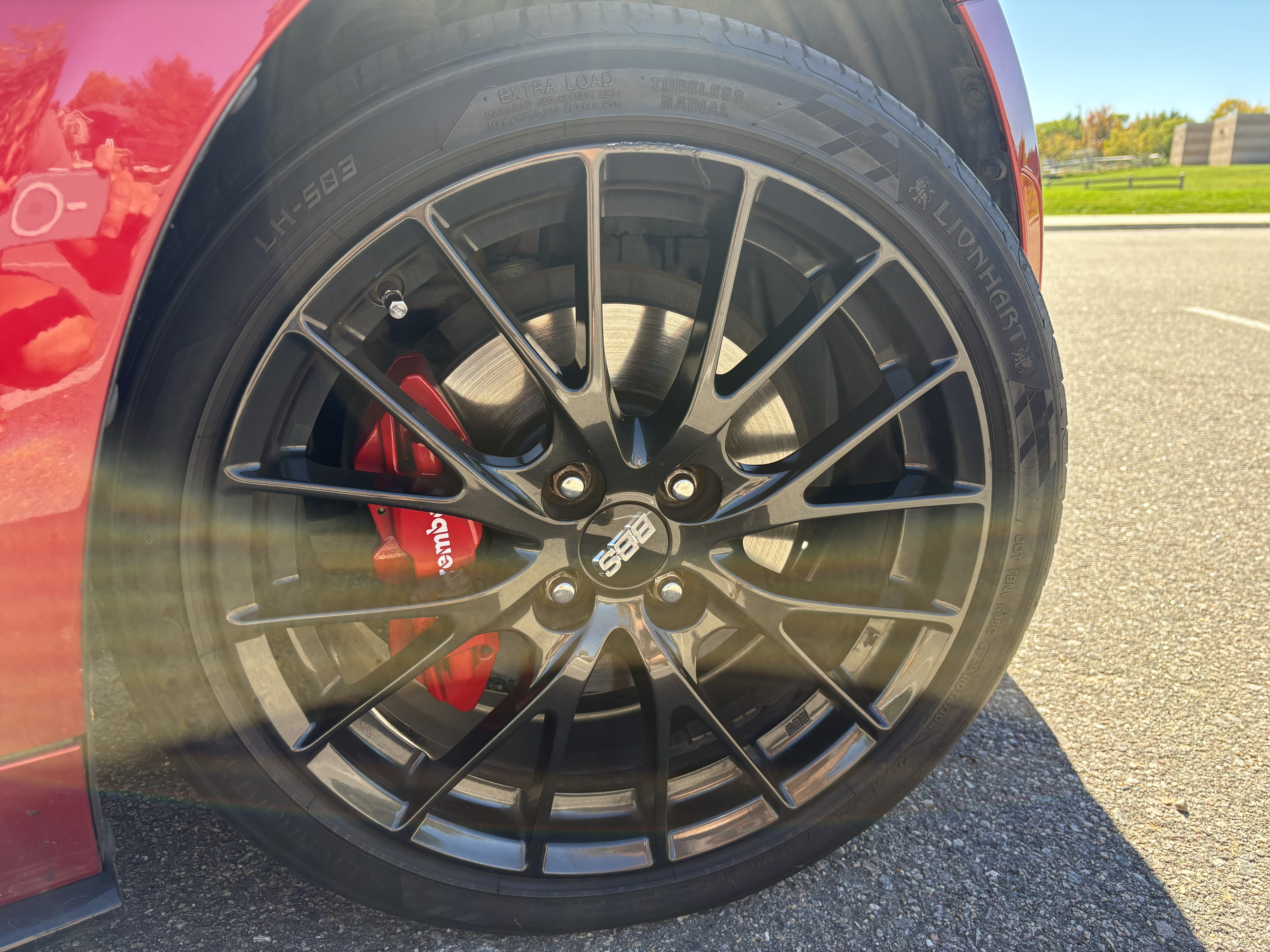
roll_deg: +0.5
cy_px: 476
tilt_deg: -16.0
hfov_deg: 67.3
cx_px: 635
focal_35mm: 26
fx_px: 954
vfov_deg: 53.1
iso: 64
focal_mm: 5.96
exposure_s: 1/450
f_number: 1.6
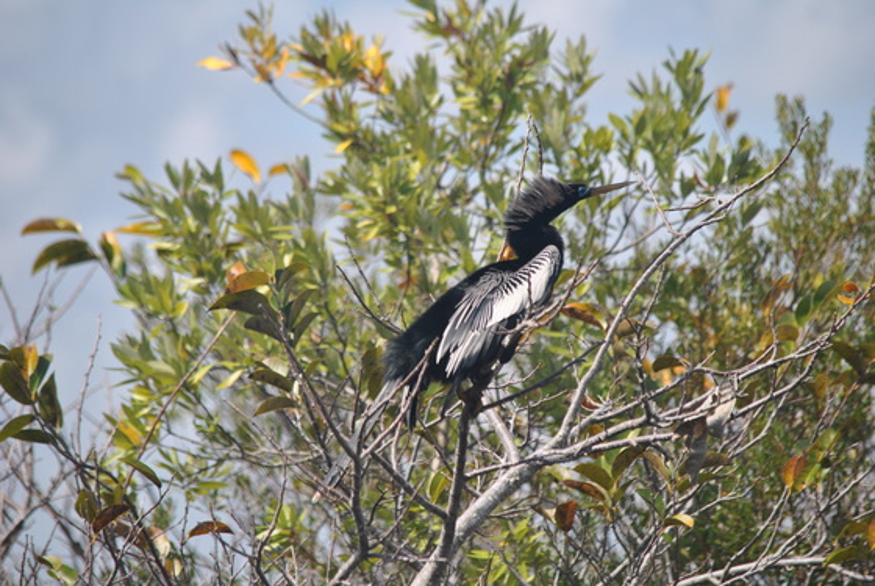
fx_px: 8031
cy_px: 293
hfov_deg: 6.2
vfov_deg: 4.2
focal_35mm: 330
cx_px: 438
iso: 200
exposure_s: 1/1000
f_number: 5.3
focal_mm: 220
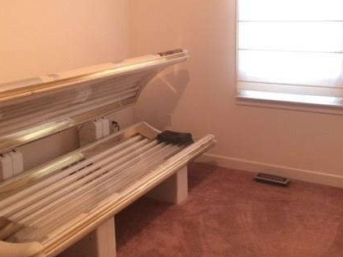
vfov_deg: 32.5
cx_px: 173
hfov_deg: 43.0
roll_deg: -0.7
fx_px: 436
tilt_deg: -11.2
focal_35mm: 44
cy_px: 84
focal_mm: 4.15
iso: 80
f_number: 2.2
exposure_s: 1/15
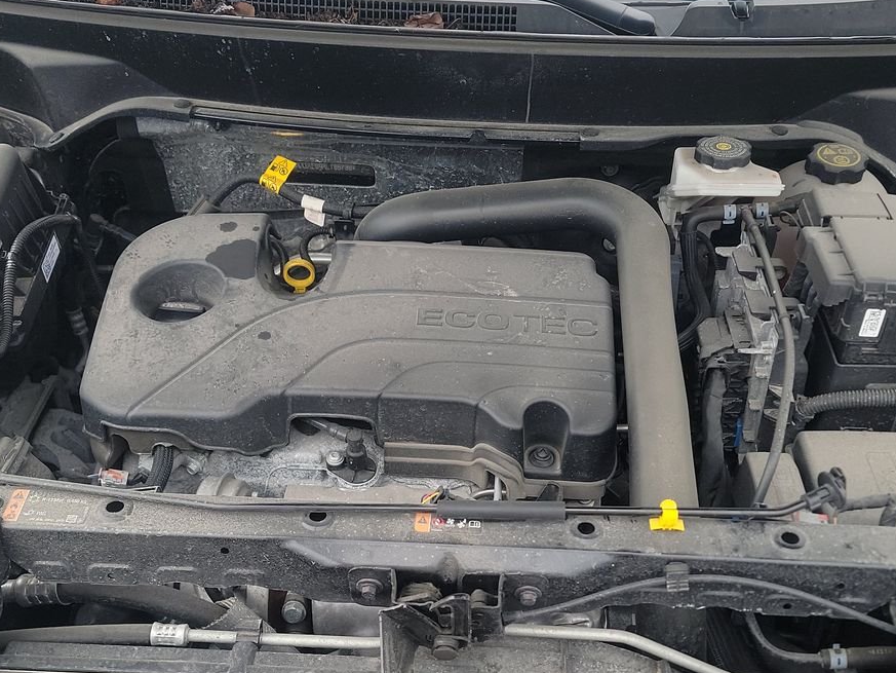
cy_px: 454
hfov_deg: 42.9
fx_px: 1139
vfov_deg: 32.6
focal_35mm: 44
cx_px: 468
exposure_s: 1/119
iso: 58
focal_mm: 6.7
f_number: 1.8
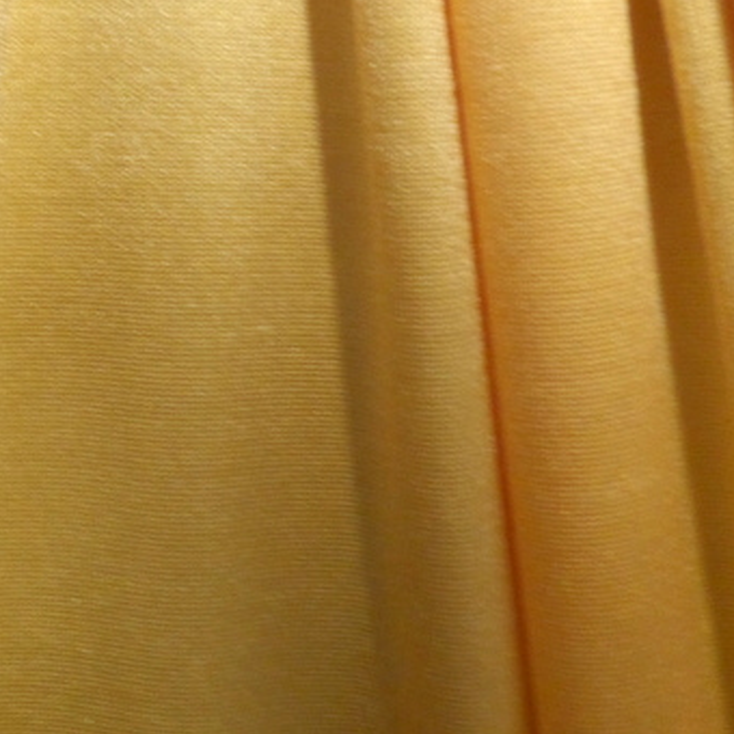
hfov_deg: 30.9
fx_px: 1199
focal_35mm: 50
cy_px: 181
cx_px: -39
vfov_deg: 33.3
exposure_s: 1/30
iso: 240
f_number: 3.2
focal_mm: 4
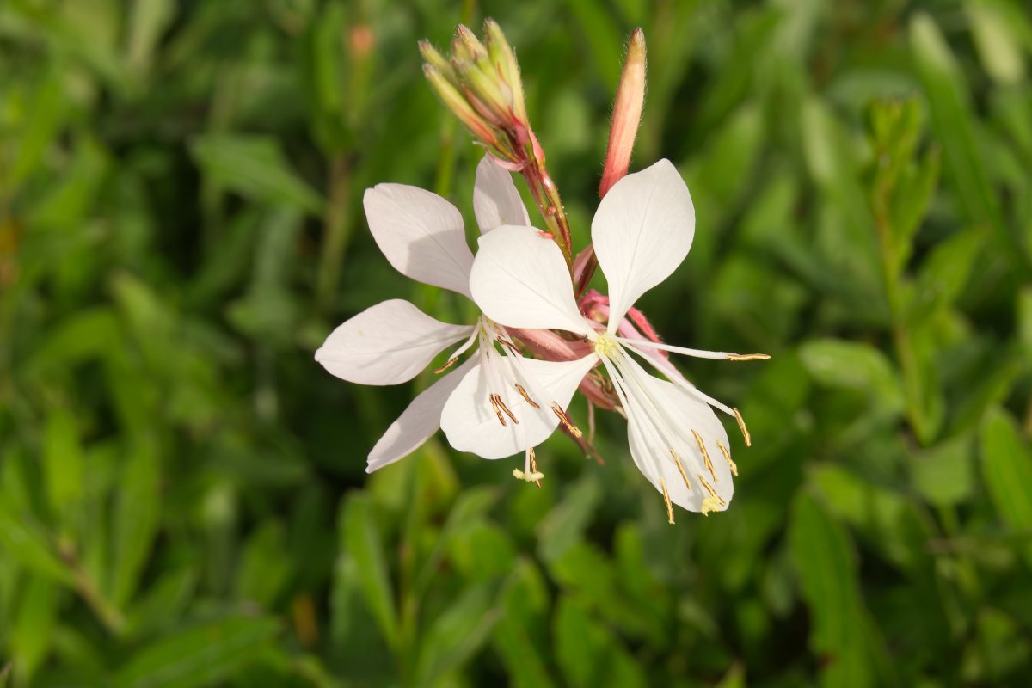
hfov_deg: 24.6
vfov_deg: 16.6
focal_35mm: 82
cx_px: 516
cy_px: 344
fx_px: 2365
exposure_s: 1/100
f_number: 13
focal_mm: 55
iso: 160
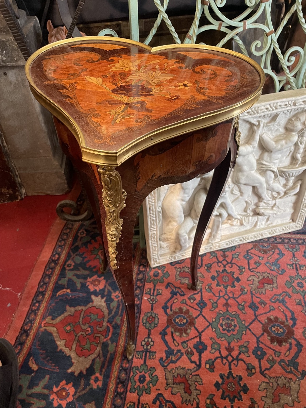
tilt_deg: -45.9
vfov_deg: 67.3
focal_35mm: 26
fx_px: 306
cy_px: 204
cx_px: 153
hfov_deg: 53.1
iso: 500
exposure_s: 1/50
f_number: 1.6
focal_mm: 4.2
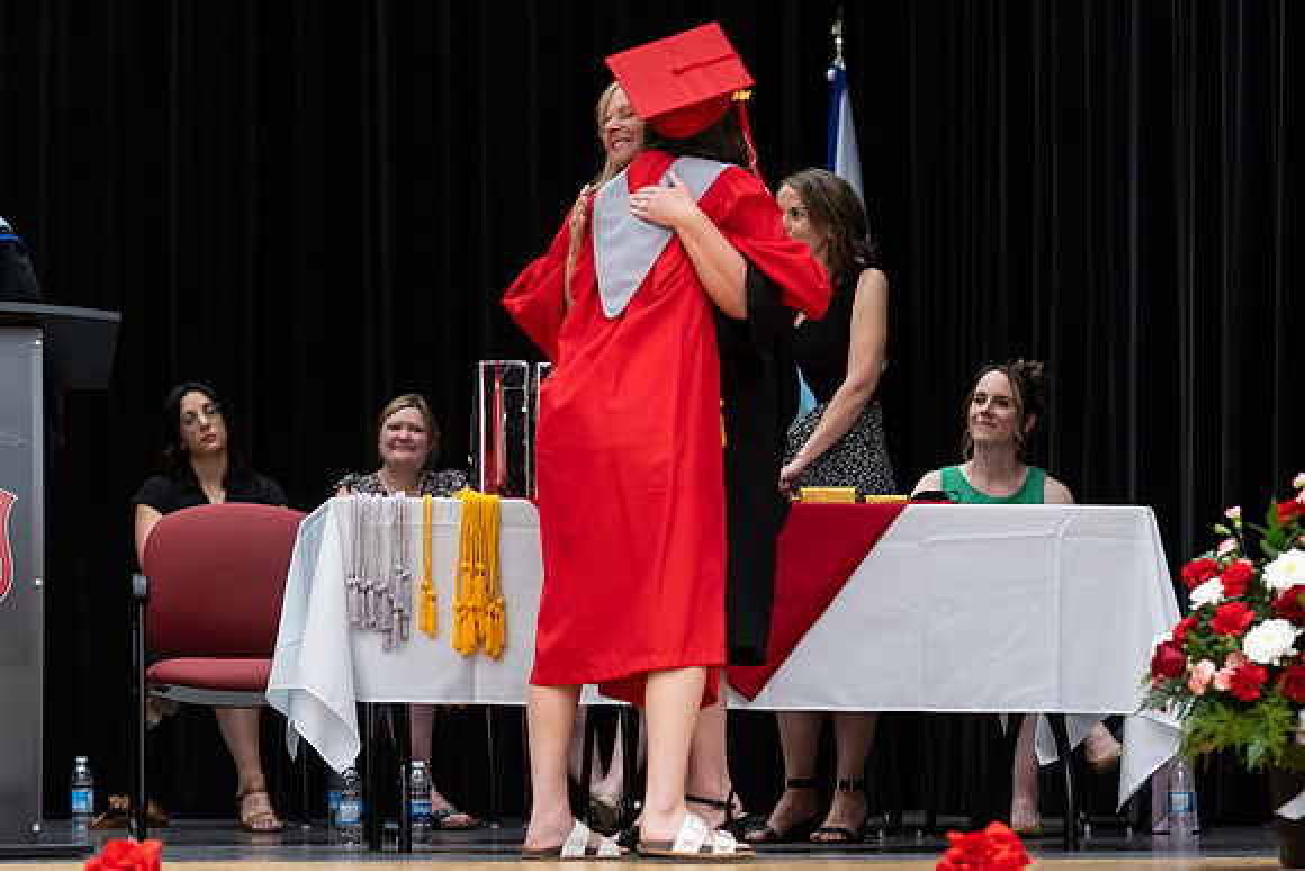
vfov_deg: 11.6
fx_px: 4272
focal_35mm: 118
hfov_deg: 17.4
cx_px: 653
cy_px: 578
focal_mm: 85
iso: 1000
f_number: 2.8
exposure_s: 1/200
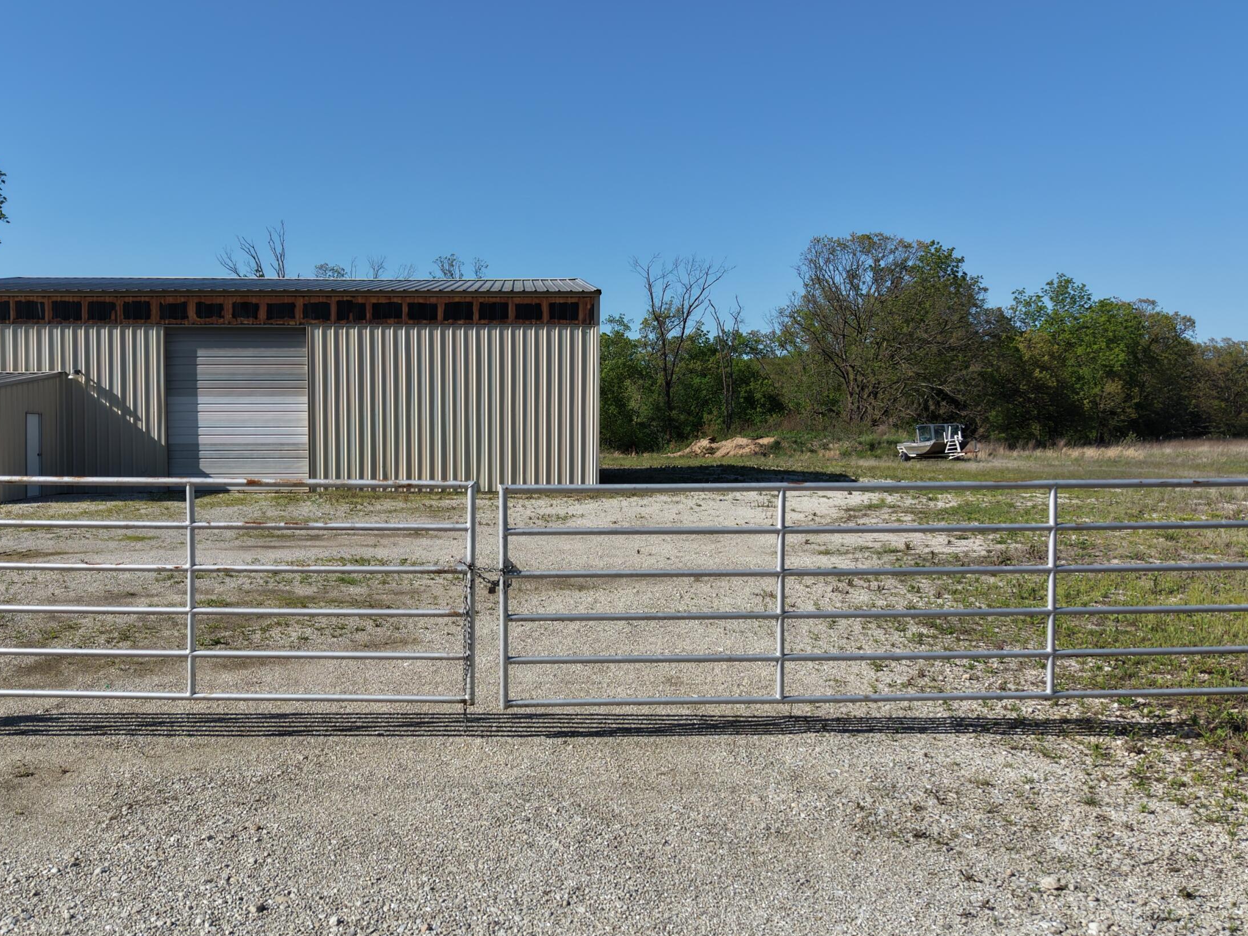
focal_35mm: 33
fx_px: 1190
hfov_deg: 55.1
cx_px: 523
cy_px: 477
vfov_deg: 42.9
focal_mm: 8.67
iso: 100
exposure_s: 1/4000
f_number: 1.8
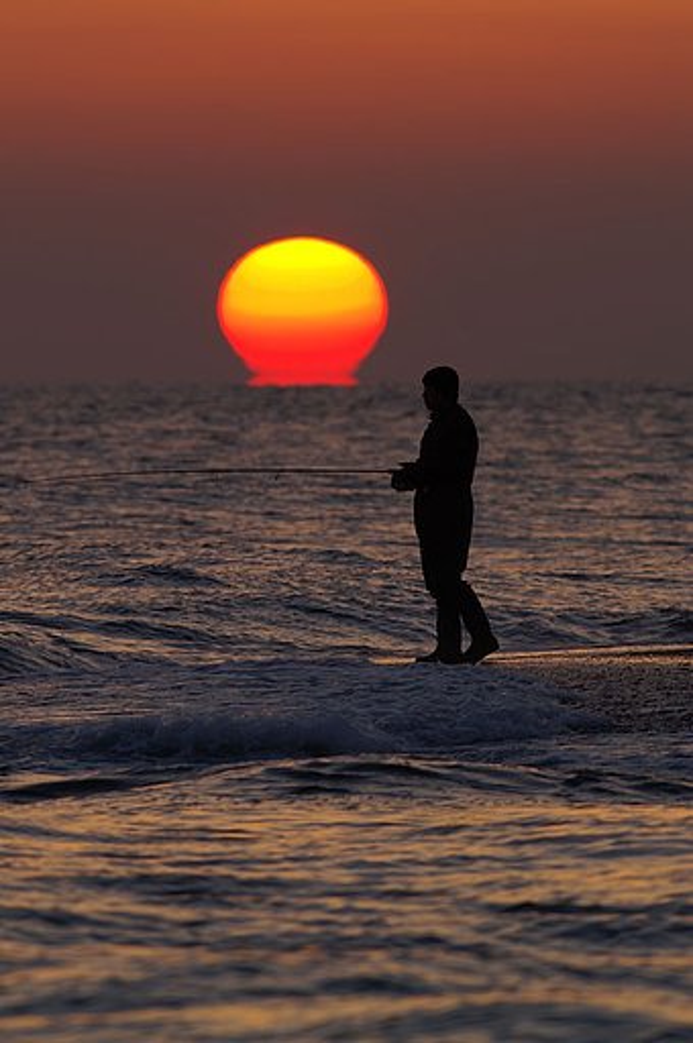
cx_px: 346
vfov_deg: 3.4
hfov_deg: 2.3
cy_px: 522
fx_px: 17371
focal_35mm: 600
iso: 100
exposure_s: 1/200
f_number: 7.1
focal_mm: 400
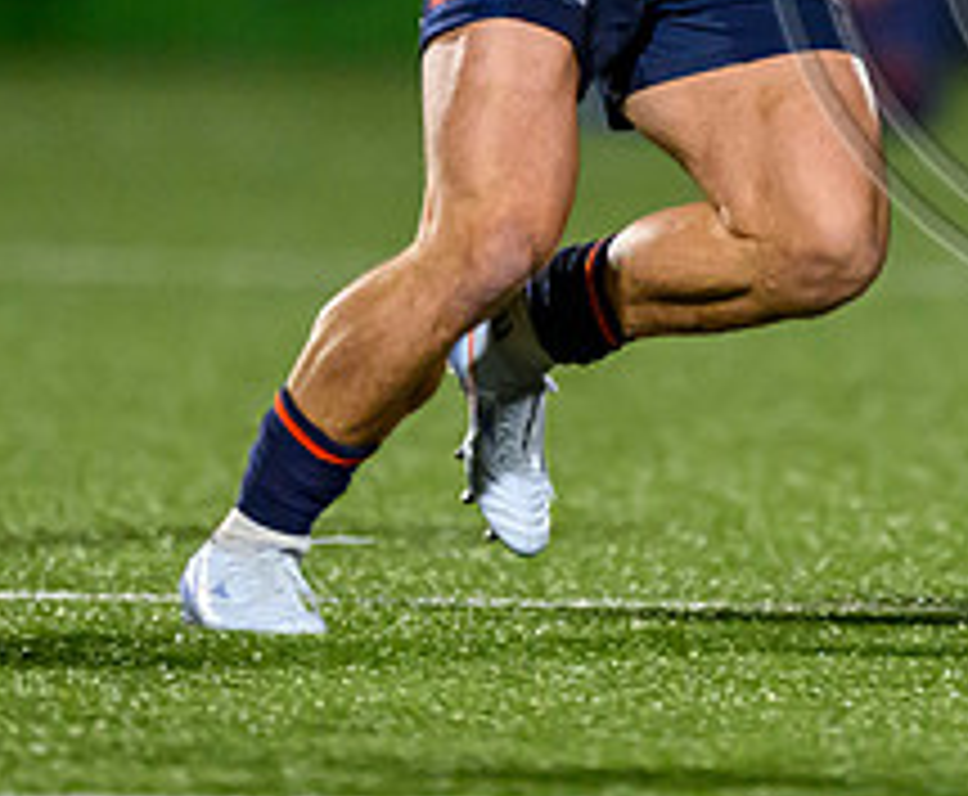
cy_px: -343
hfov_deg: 0.9
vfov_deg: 0.8
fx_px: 60098
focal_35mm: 2074
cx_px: 551
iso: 6400
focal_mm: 560
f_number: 4
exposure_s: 1/1250
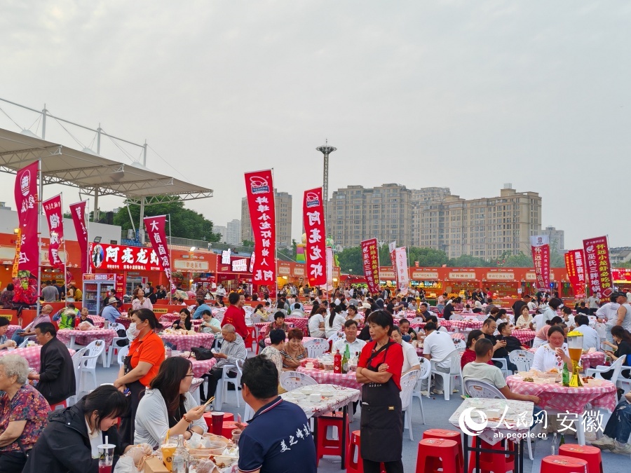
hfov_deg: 49.0
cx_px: 316
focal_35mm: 38
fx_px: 693
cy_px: 236
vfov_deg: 37.7
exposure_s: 1/100
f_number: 1.95
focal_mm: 5.52
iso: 50
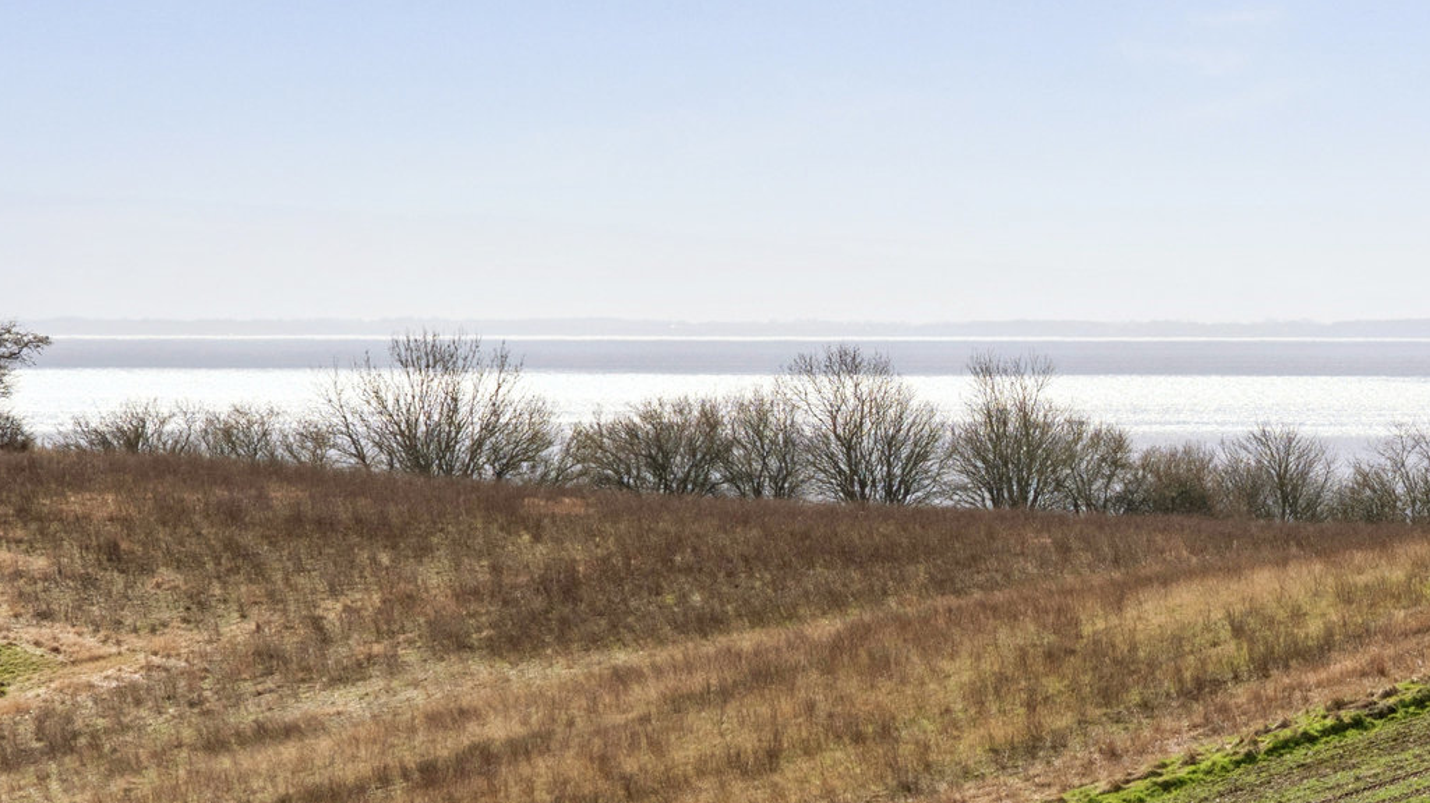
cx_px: 1304
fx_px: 13951
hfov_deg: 5.9
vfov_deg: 3.3
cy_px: 378
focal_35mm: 368
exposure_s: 1/1000
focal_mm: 120
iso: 200
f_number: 8
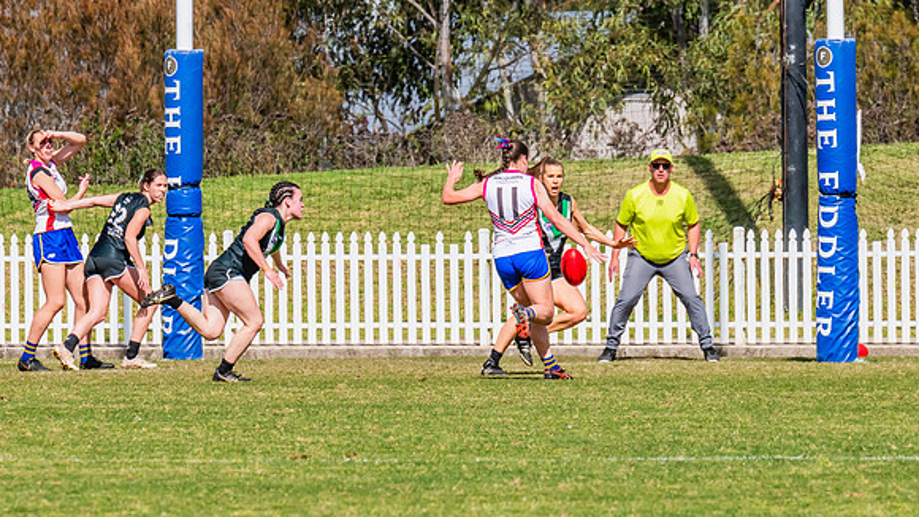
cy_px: 260
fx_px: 15516
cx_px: 516
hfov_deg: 3.4
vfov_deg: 1.9
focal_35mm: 637
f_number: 16
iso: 800
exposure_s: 1/1250
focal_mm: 420
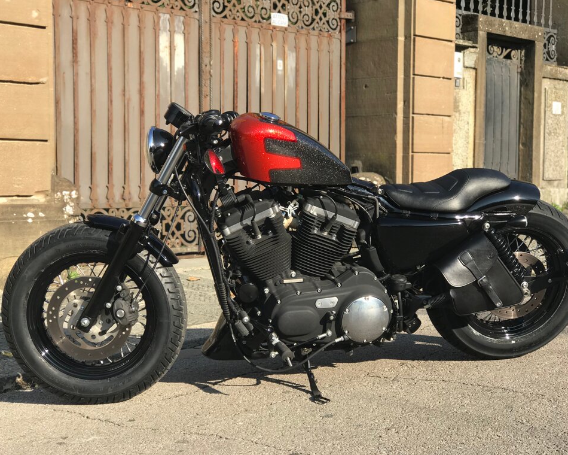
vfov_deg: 25.4
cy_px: 229
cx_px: 285
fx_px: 1009
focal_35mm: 60
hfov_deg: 31.5
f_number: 2.8
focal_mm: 6.6
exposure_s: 1/418
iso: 20
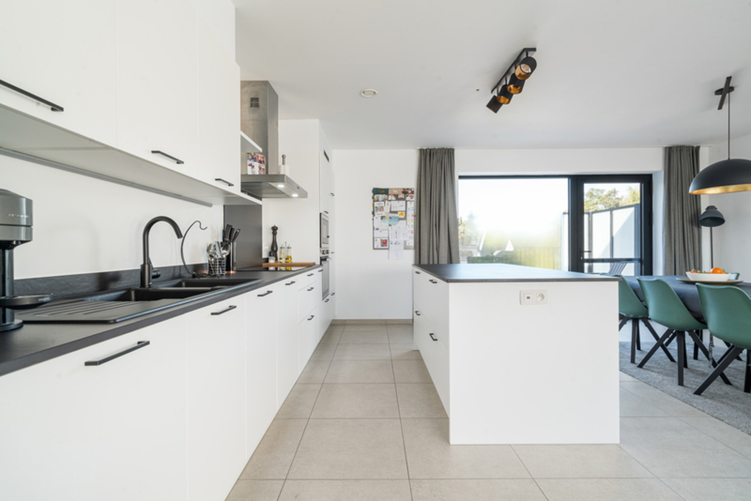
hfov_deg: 96.7
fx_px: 334
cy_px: 250
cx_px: 376
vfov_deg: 73.8
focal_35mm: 16
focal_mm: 16
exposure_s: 1/20
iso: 250
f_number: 11
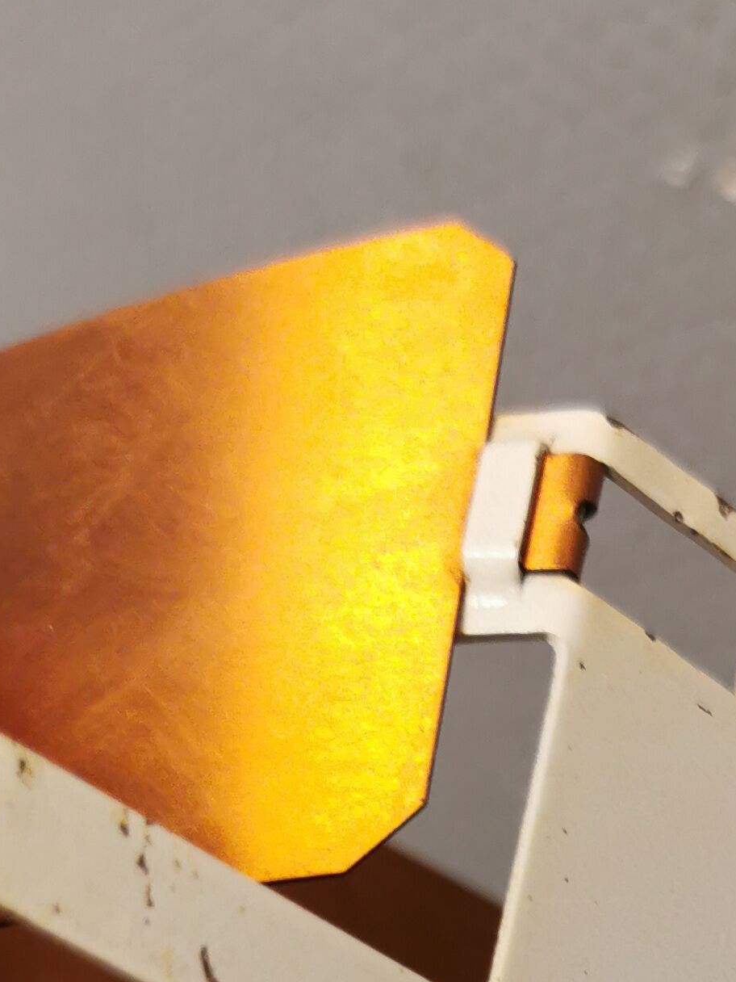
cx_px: 774
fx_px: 2296
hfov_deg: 17.7
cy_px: 1402
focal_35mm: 81
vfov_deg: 21.0
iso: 125
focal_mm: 5.56
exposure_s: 1/50
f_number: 1.6
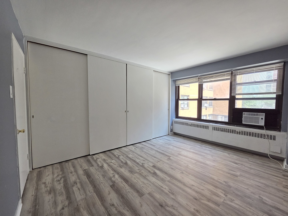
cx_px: 144
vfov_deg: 89.9
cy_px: 108
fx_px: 108
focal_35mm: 13
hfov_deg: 106.2
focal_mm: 2.2
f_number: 2.2
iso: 320
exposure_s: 1/359
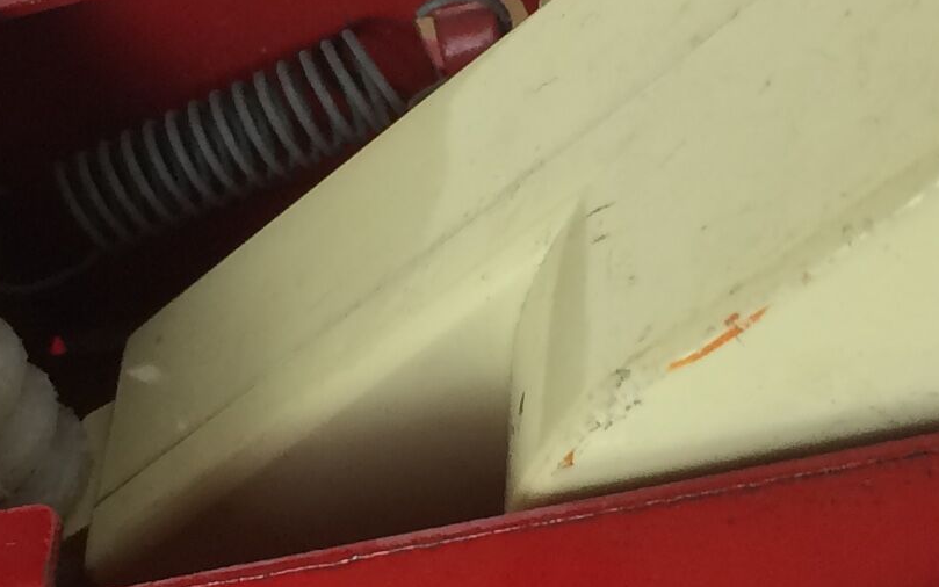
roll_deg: -12.2
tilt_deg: -43.8
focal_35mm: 124
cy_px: 264
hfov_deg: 16.8
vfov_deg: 10.6
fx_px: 3174
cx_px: 449
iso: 32
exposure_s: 1/33
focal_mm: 4.15
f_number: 2.2
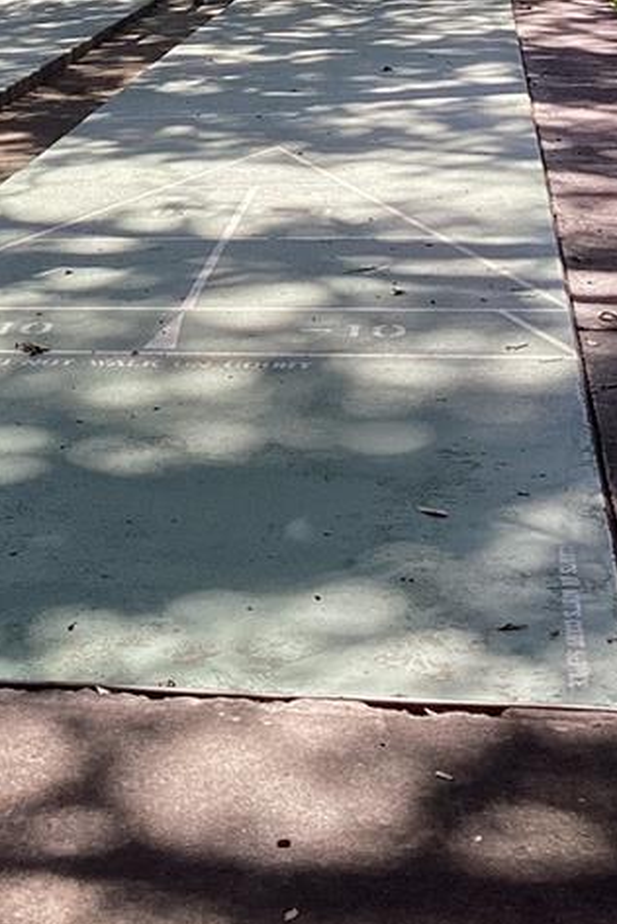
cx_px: -123
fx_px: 2106
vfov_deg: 23.3
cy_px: -80
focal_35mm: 82
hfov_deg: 16.0
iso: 25
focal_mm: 3.3
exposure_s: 1/224
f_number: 2.4
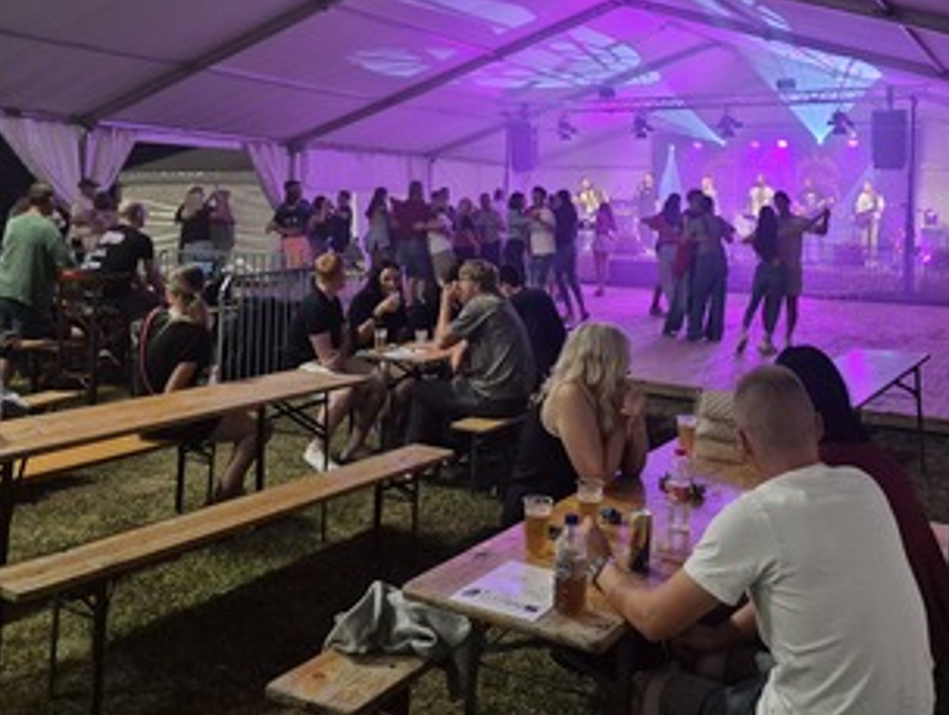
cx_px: 499
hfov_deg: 53.9
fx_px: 934
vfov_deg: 40.9
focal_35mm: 34
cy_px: 194
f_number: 1.8
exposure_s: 1/100
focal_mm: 5.4
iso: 1000
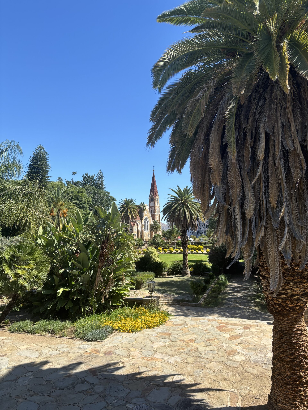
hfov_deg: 53.1
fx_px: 308
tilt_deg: +5.2
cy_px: 205
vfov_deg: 67.3
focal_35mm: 26
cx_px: 154
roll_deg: +1.0
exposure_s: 1/2062
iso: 50
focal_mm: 5.96
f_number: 1.6
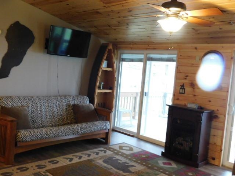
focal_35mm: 36
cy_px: 88
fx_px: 244
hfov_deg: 51.4
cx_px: 118
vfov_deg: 39.7
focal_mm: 6.3
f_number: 3.5
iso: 450
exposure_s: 1/8
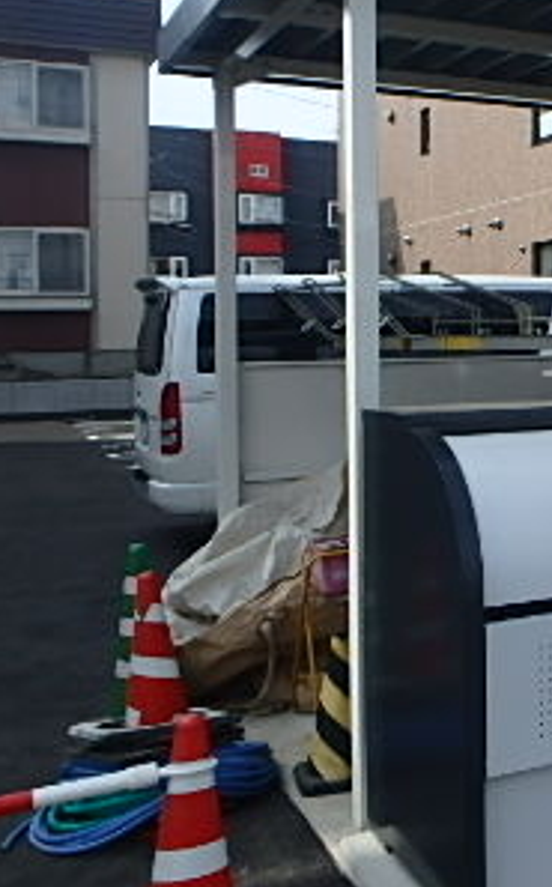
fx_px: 1158
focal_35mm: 48
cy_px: 340
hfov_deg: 23.3
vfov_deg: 41.6
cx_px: 746
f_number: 3.5
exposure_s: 1/1000
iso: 125
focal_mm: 3.7
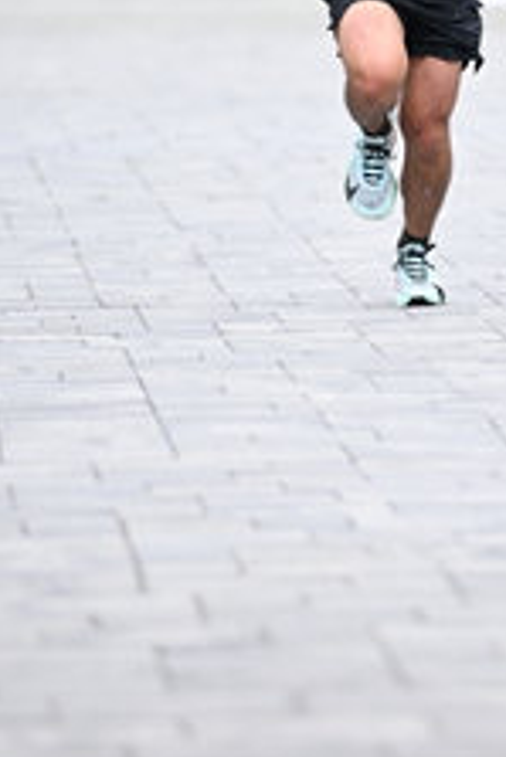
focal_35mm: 493
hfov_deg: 2.8
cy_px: 190
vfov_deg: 4.2
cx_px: 423
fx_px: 10377
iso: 1250
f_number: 2.8
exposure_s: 1/1250
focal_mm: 200
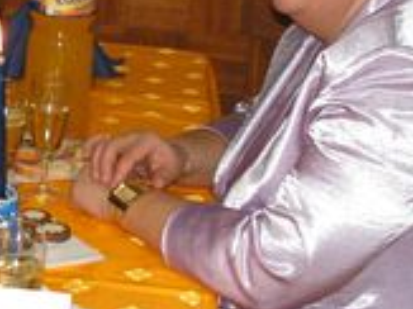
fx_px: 1264
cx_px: -3
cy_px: 76
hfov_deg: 18.1
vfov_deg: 13.9
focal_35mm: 106
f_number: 3.2
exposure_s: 1/40
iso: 160
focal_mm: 6
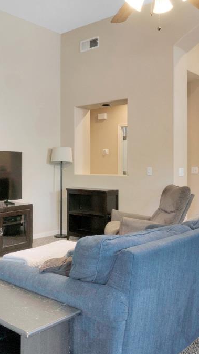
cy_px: 166
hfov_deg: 33.2
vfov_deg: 56.6
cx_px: 56
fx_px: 328
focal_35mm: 35
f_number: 8
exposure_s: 1/6
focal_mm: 10
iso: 400
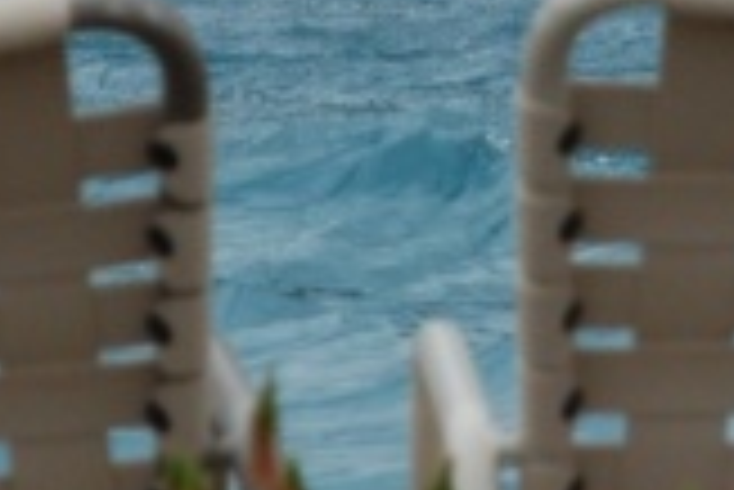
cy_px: -258
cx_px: 684
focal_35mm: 1056
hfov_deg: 2.0
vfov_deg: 1.3
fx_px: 21549
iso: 280
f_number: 5.6
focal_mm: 112
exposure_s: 1/500
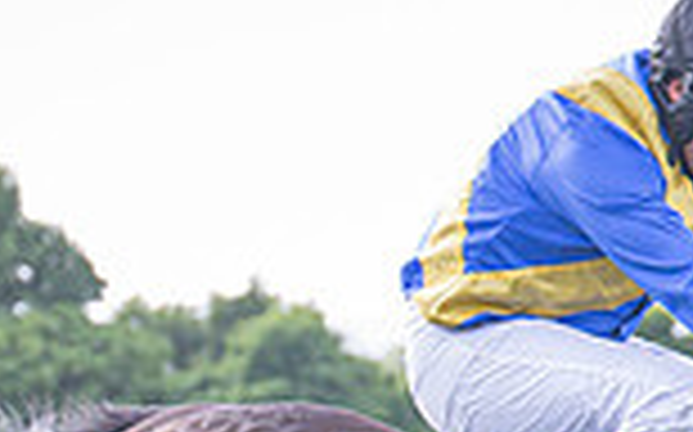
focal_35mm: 514
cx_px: 116
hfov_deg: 4.1
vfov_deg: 2.5
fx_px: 9701
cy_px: 1102
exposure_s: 1/1600
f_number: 2.8
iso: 640
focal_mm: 70
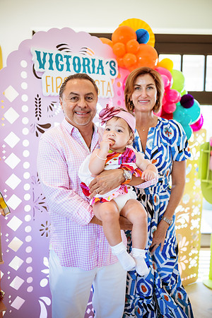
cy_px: 159
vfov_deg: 54.4
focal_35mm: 35
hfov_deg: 37.9
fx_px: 309
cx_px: 106
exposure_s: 1/320
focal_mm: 35
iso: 500
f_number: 2
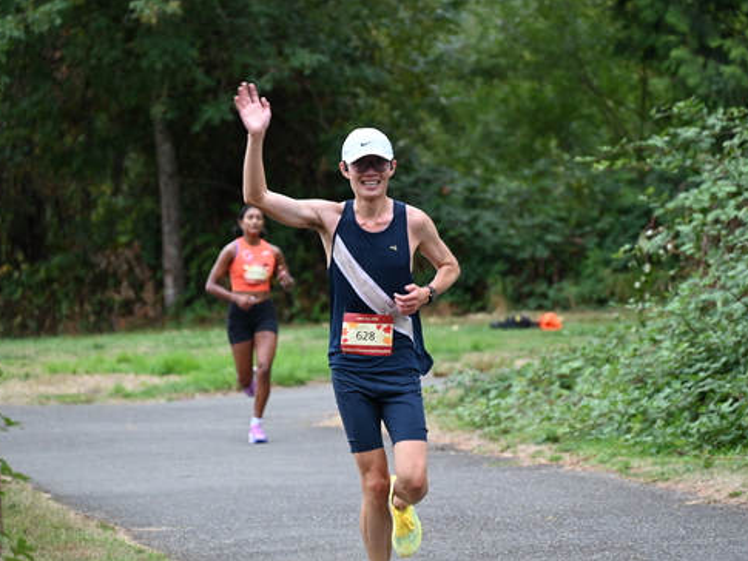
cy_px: 281
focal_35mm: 218
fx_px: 4712
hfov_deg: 9.1
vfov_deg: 6.8
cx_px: 401
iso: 1800
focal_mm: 200
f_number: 6.3
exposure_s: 1/250
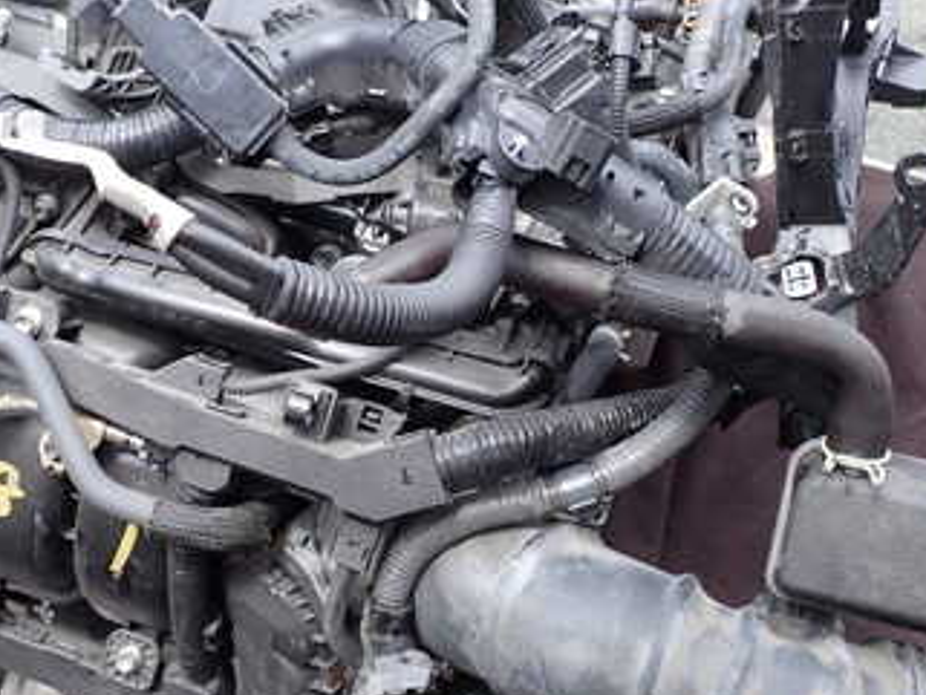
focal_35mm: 56
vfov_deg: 26.1
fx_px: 1499
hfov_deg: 34.0
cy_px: 323
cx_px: 303
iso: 100
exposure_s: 1/200
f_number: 3.2
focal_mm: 5.4
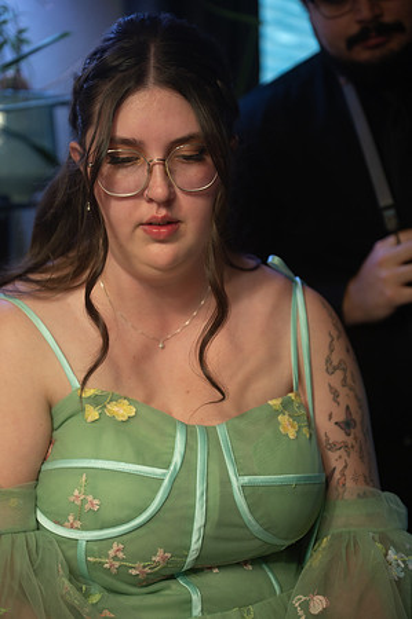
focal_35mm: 60
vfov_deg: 33.4
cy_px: 310
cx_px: 206
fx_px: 1032
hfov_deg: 22.6
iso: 320
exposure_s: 1/160
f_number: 2.8
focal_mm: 60
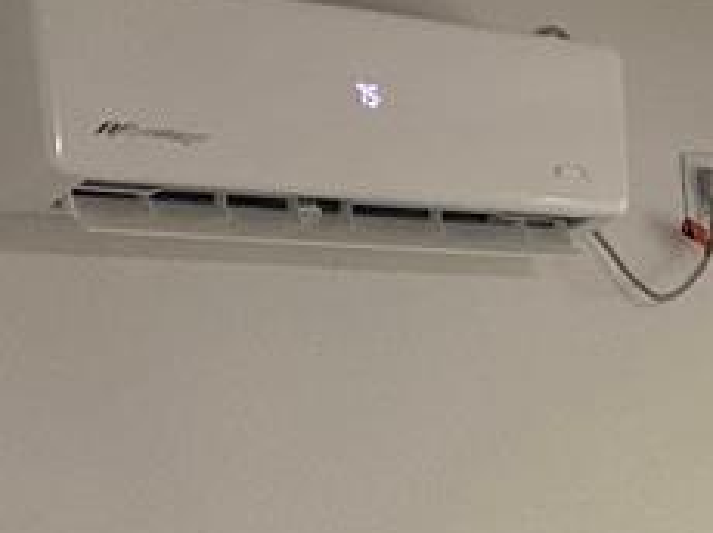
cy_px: 827
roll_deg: +1.5
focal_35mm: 116
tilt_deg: -10.6
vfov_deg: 12.1
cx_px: 1488
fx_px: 2387
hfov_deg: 14.0
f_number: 1.8
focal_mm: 4.25
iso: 160
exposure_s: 1/60
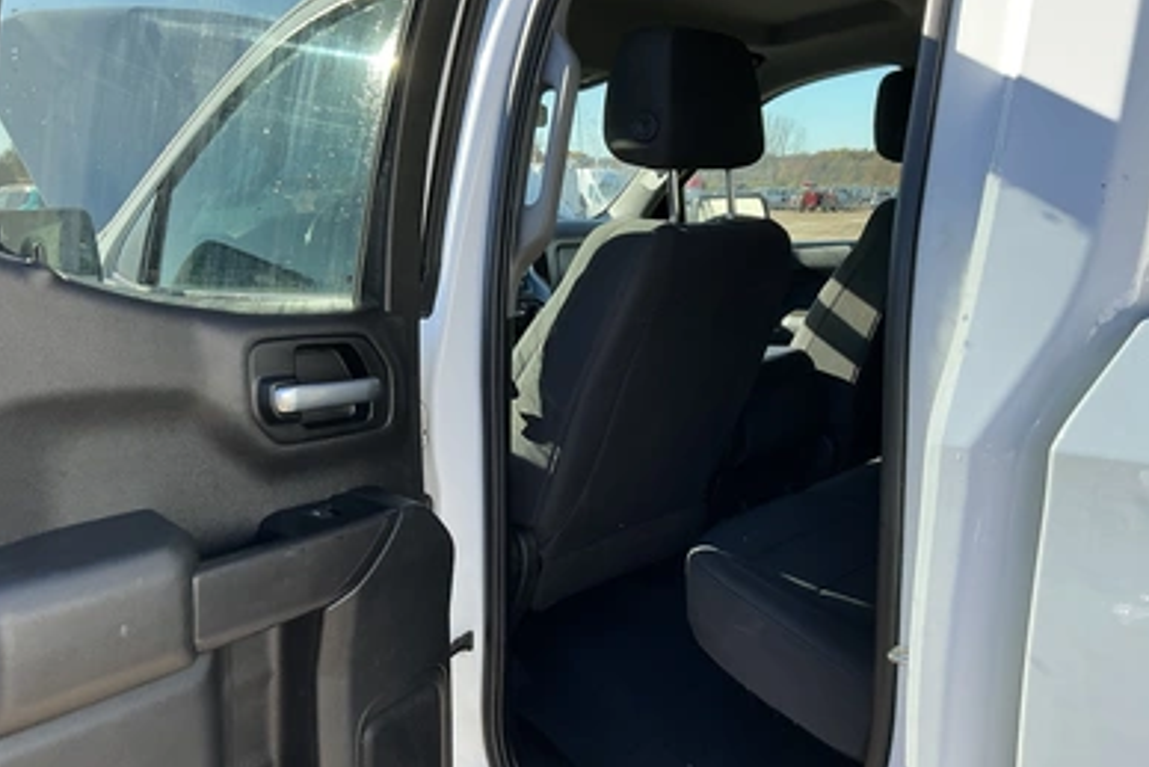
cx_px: 580
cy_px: 429
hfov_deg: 61.9
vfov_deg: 43.6
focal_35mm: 30
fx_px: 958
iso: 25
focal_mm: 3
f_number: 1.8
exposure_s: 1/362
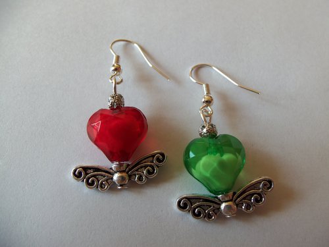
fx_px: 276
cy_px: 124
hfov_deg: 61.7
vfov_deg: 48.2
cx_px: 164
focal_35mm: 29
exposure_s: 1/80
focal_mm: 5.2
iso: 80
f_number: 3.4
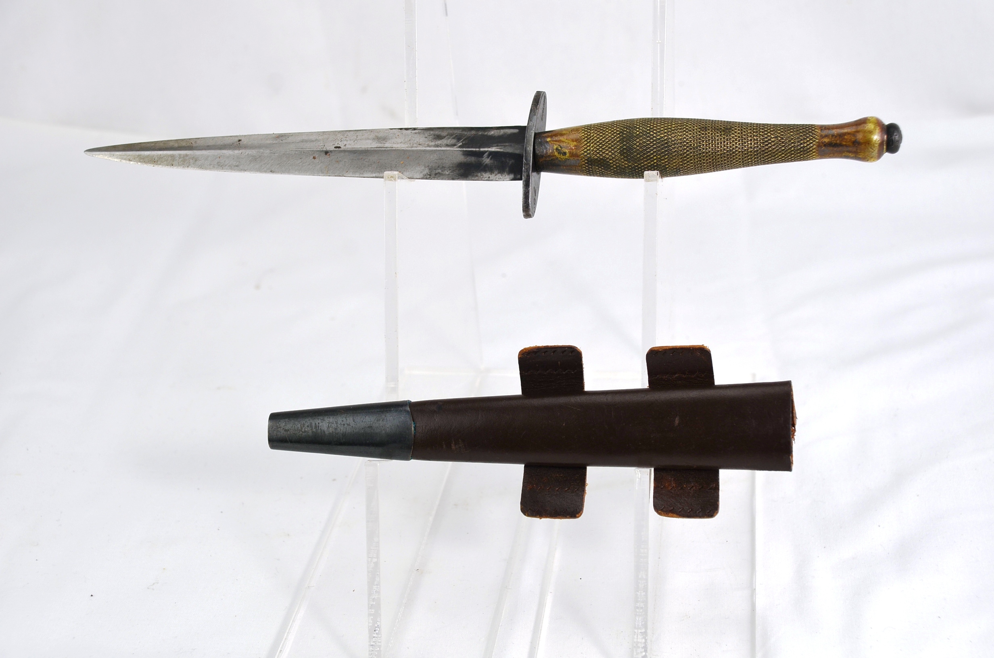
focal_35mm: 57
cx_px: 497
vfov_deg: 23.7
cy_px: 329
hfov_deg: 35.1
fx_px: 1571
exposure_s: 1/200
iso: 200
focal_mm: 38
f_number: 7.1
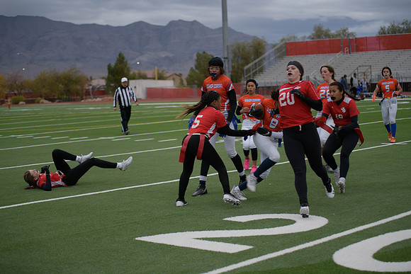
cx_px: 206
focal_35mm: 70
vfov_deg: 19.5
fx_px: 799
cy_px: 137
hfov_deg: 28.8
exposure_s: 1/200
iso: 160
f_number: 2.8
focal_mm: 70
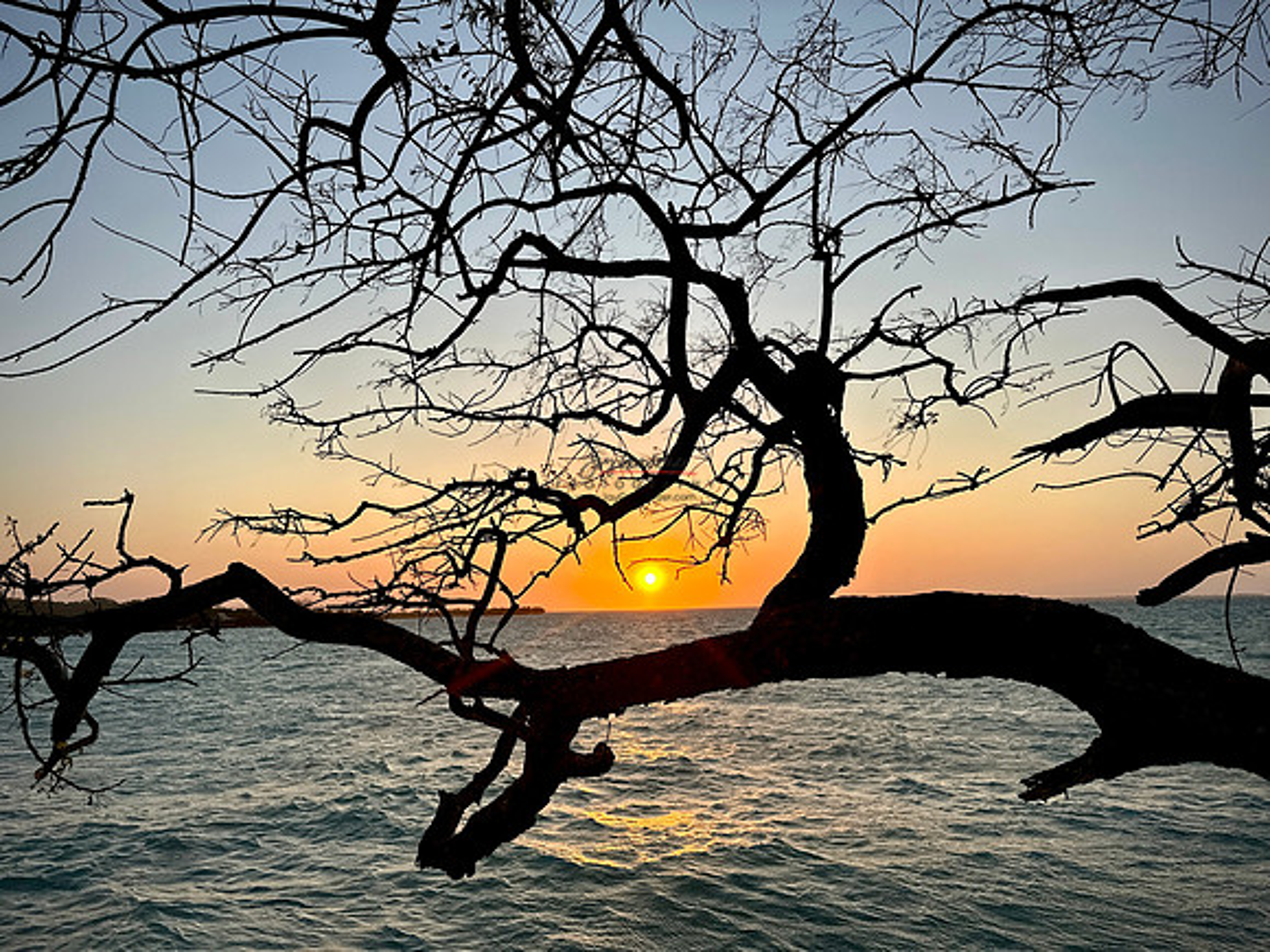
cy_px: 476
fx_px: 881
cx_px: 635
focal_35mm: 24
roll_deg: +0.6
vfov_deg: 56.8
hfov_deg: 71.6
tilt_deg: +7.6
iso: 80
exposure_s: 1/2203
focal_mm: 6.86
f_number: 1.78
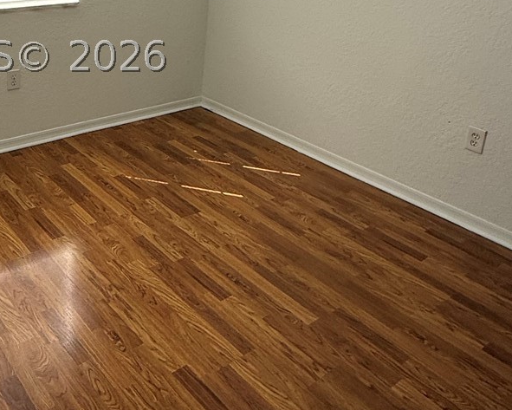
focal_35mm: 37
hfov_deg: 46.9
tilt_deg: -15.3
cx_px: 115
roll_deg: -2.3
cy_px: 56
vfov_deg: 38.0
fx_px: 561
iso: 64
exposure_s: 1/107
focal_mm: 2.22
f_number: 2.2
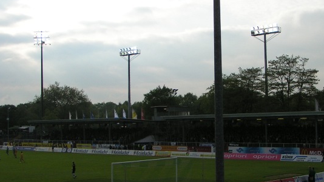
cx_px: 190
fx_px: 532
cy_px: 95
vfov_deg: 19.4
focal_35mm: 62
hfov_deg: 33.8
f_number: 5.6
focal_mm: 5.8
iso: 50
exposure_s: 1/500
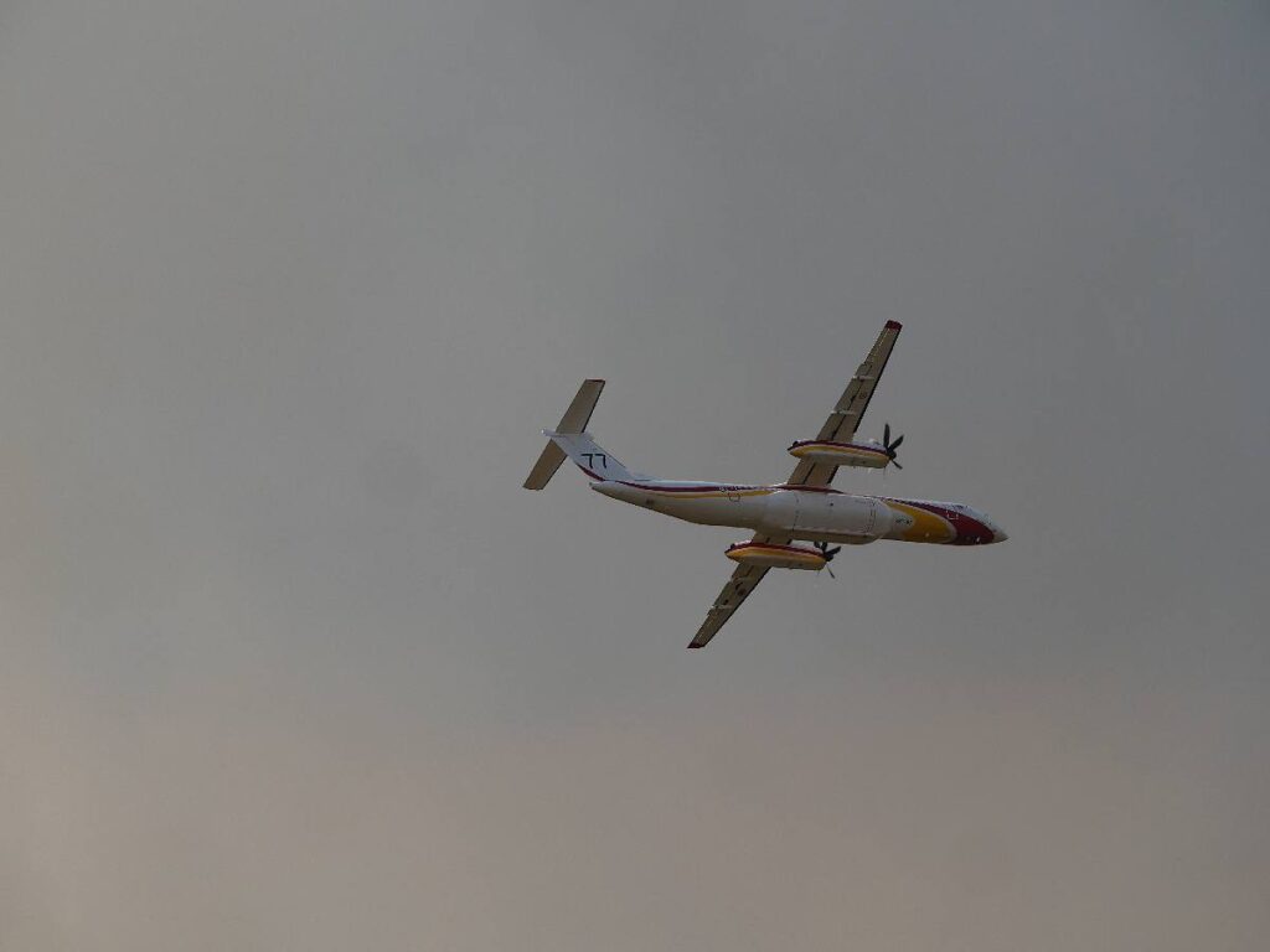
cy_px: 476
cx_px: 635
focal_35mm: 200
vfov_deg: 7.4
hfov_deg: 9.9
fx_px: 7338
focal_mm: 100
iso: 200
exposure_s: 1/1300
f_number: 6.3
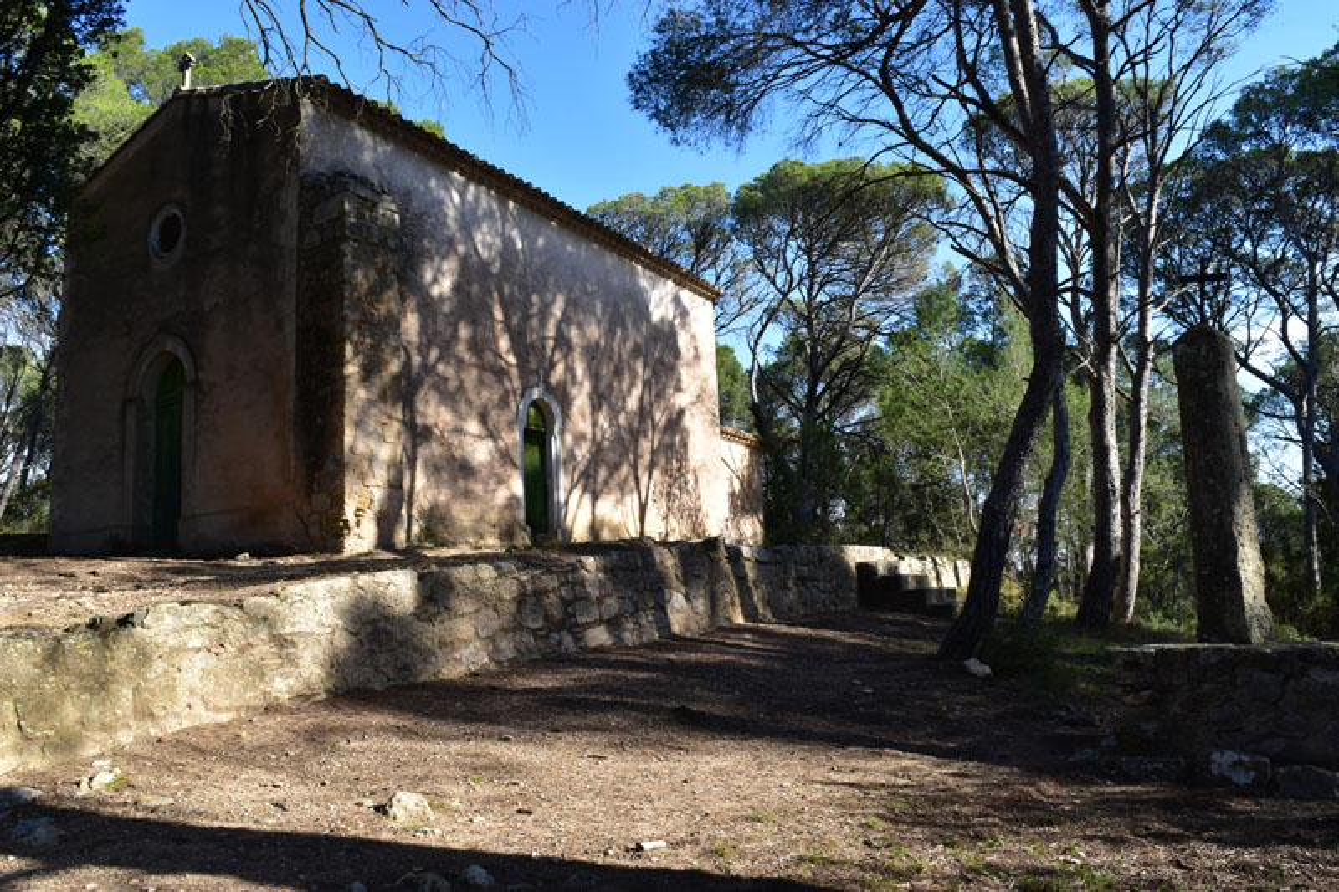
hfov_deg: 67.4
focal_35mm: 27
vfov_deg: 47.9
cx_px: 670
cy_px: 446
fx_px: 1004
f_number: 13
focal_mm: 18
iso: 400
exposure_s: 1/200
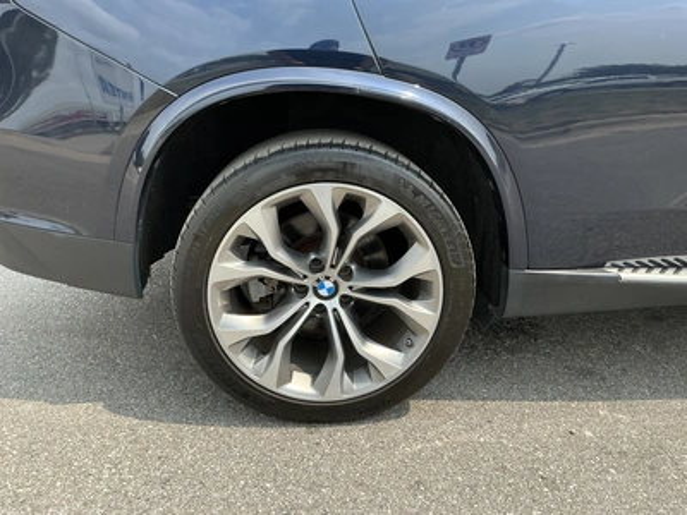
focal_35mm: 28
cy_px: 258
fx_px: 556
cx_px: 344
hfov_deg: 63.4
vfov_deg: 49.7
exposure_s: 1/781
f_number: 1.8
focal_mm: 3
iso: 25
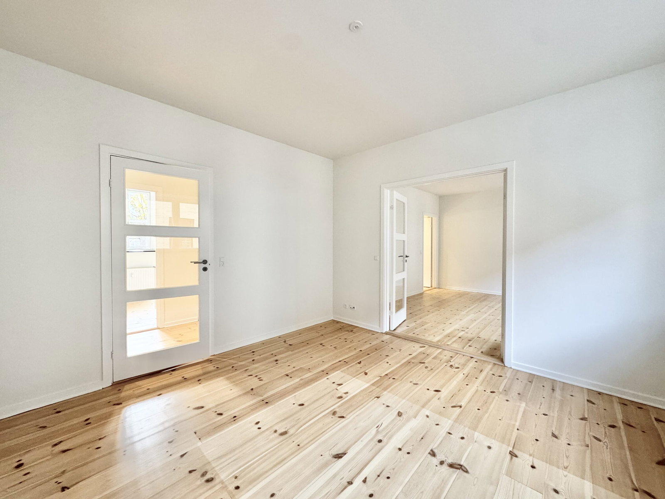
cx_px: 332
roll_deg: +0.1
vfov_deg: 85.7
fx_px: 269
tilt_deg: -1.5
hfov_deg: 102.1
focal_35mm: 14
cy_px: 250
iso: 250
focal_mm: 2.22
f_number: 2.2
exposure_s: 1/100
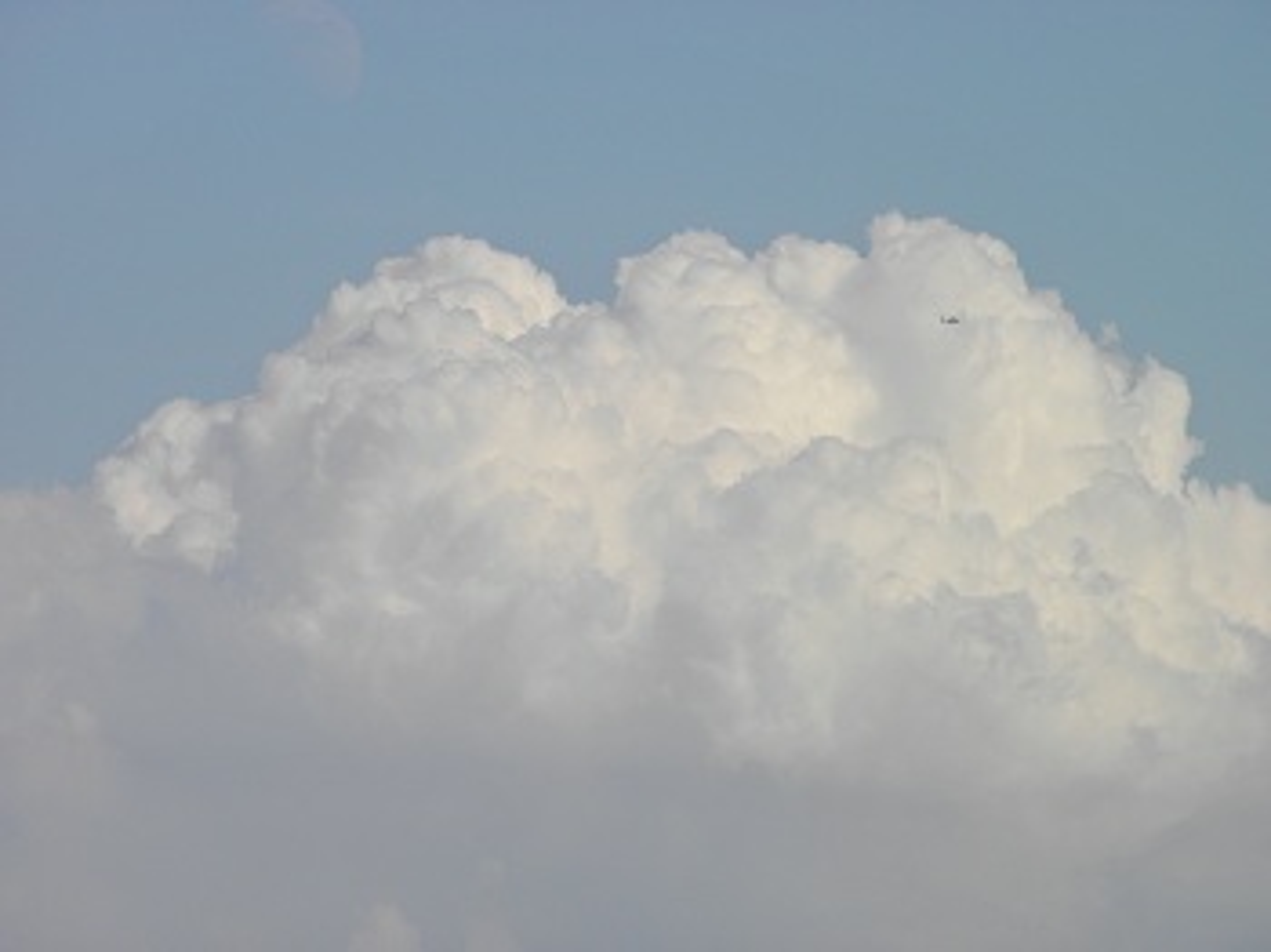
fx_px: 13062
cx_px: 636
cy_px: 476
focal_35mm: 356
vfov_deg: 4.2
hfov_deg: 5.6
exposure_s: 1/250
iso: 125
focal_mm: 63.7
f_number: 10.8
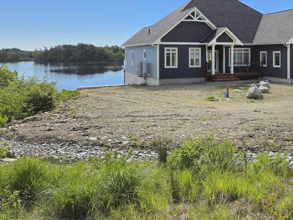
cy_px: 54
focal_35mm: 38
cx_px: 218
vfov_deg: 36.8
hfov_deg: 47.2
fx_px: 322
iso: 40
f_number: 1.8
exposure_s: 1/7734
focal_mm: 5.4
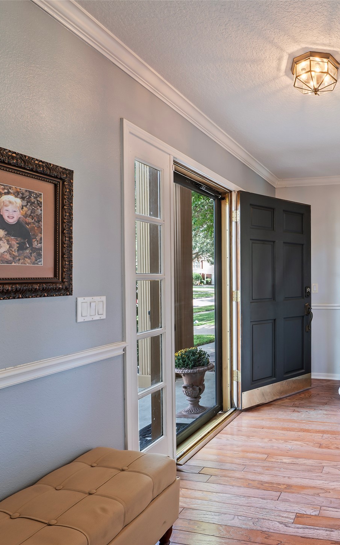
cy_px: 272
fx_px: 341
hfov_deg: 48.0
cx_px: 300
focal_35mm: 23
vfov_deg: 77.2
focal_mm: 15
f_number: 6.3
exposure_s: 1/1.25
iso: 125
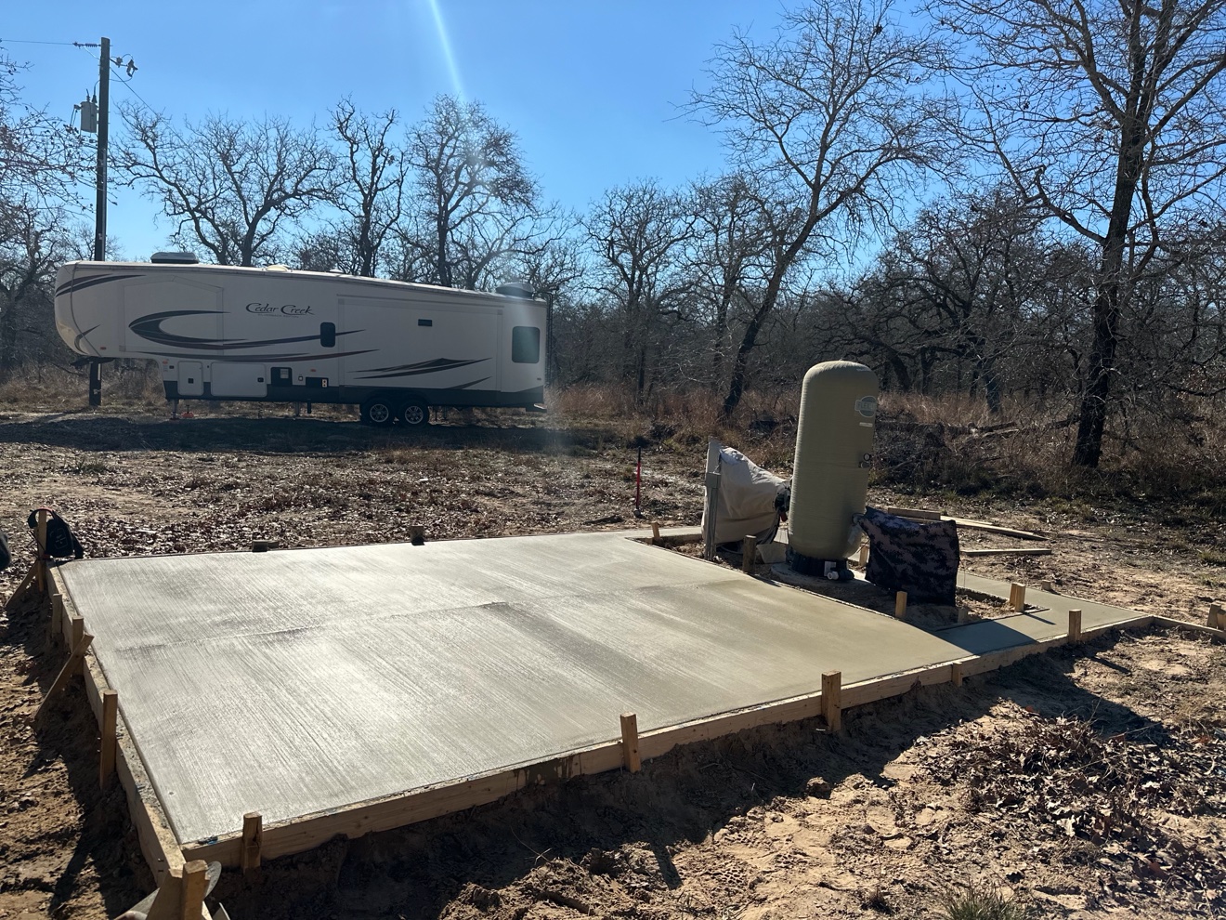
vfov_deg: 56.8
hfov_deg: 71.6
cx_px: 613
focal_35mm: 24
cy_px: 460
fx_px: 850
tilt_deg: -5.2
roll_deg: -3.8
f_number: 1.78
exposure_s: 1/10753
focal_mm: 6.86
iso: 80
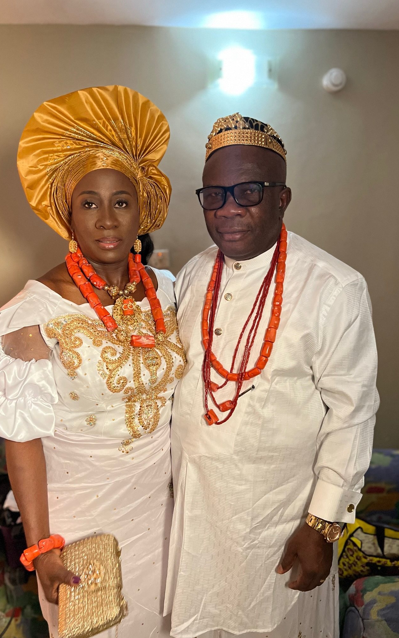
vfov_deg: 66.5
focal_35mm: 28
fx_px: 487
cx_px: 185
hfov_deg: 44.5
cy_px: 322
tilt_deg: -12.9
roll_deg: +1.8
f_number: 1.5
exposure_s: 1/60
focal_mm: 5.7
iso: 500
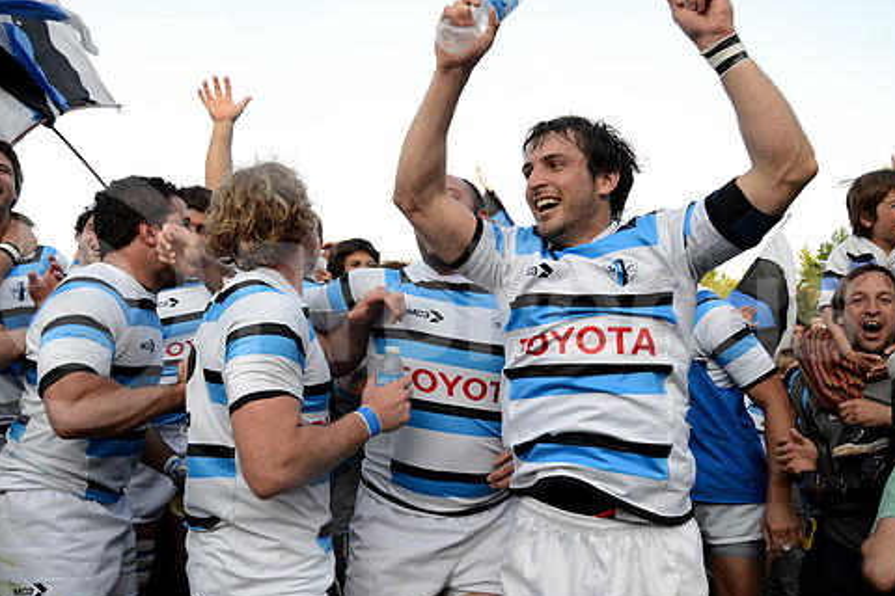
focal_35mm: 29
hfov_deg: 63.4
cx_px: 388
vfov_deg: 45.0
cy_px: 297
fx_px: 721
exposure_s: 1/500
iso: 640
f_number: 5
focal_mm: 24
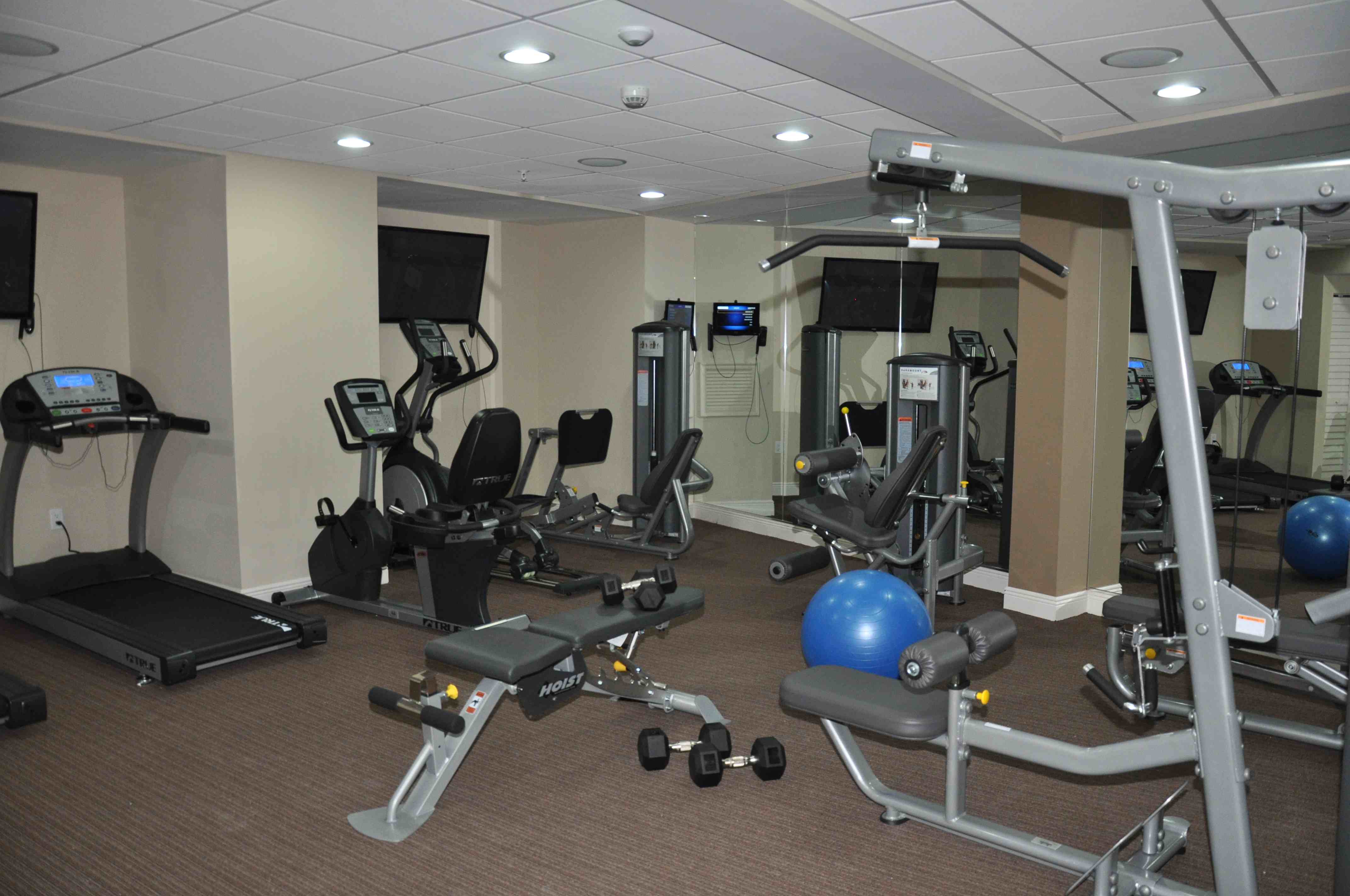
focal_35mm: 27
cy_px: 448
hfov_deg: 67.4
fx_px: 1011
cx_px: 675
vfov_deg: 47.8
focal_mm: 18
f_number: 4
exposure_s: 1/60
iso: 800
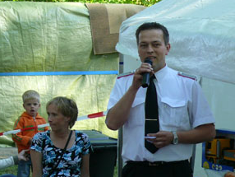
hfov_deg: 11.0
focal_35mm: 179
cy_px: 100
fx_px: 1216
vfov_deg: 8.3
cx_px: 117
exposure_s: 1/125
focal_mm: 15.2
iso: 100
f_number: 3.6
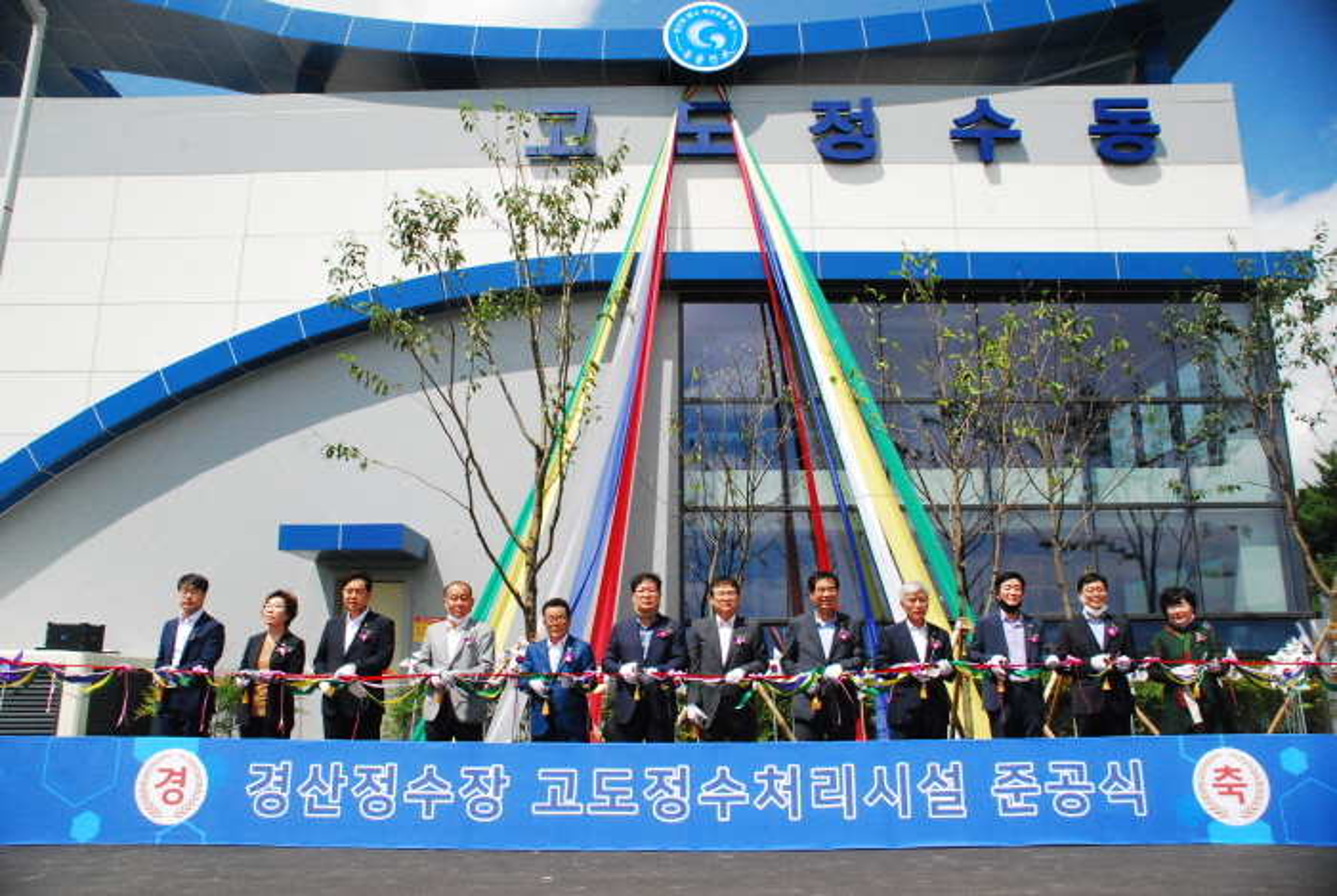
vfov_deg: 48.1
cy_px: 448
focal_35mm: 27
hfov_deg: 67.3
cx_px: 668
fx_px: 1004
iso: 1600
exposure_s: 1/1600
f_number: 13
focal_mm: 18
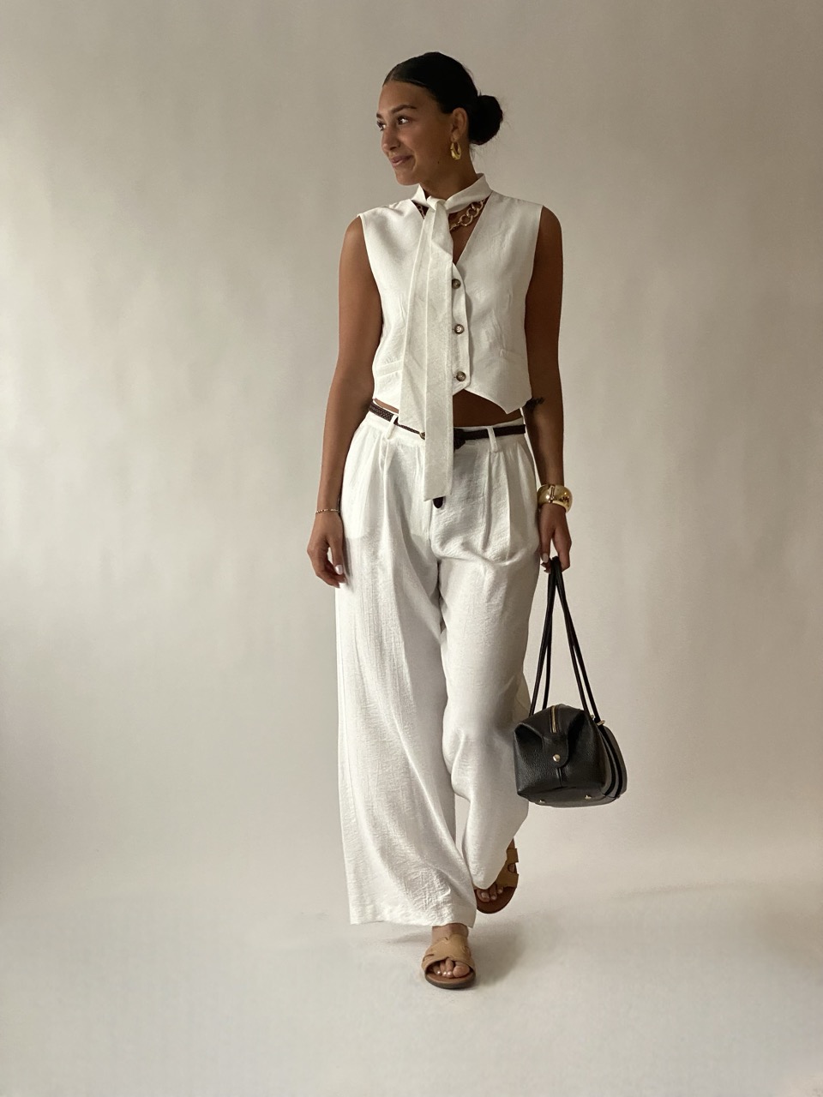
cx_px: 412
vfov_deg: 36.8
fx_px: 1648
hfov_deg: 28.0
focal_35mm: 52
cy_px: 548
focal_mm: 6
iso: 200
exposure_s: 1/50
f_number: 2
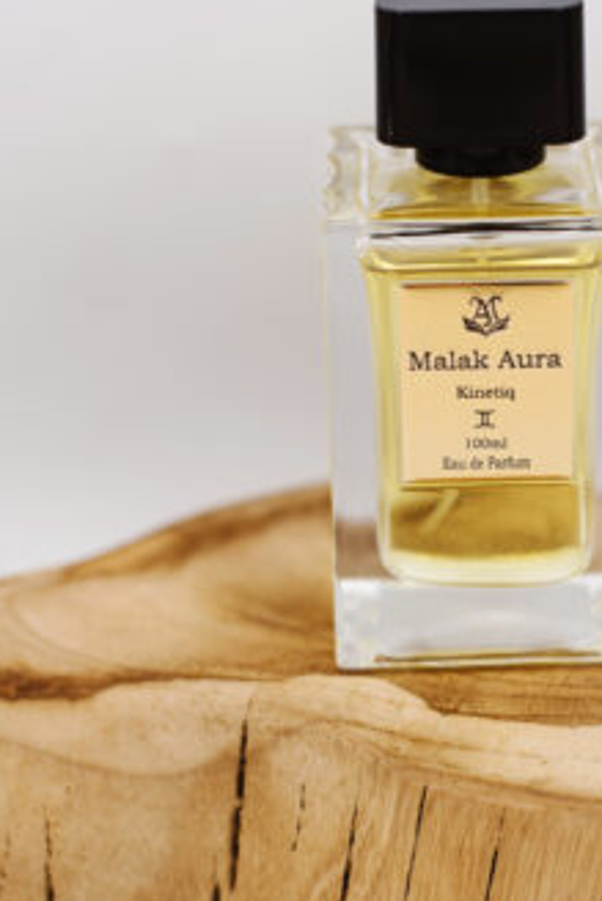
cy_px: 429
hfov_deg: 17.0
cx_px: 478
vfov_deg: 25.3
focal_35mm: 80
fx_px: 2004
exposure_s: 1/250
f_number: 2.2
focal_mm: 50
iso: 50
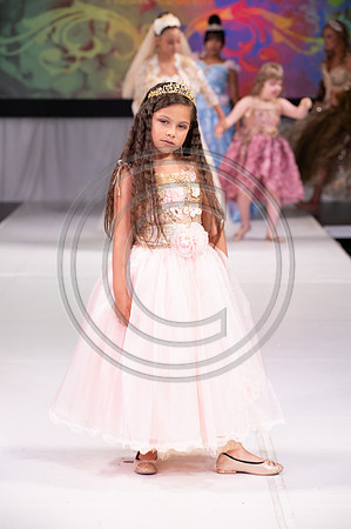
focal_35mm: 120
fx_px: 1759
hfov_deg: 11.4
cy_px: 264
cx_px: 176
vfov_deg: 17.1
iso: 2000
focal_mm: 120
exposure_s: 1/400
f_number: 5.6
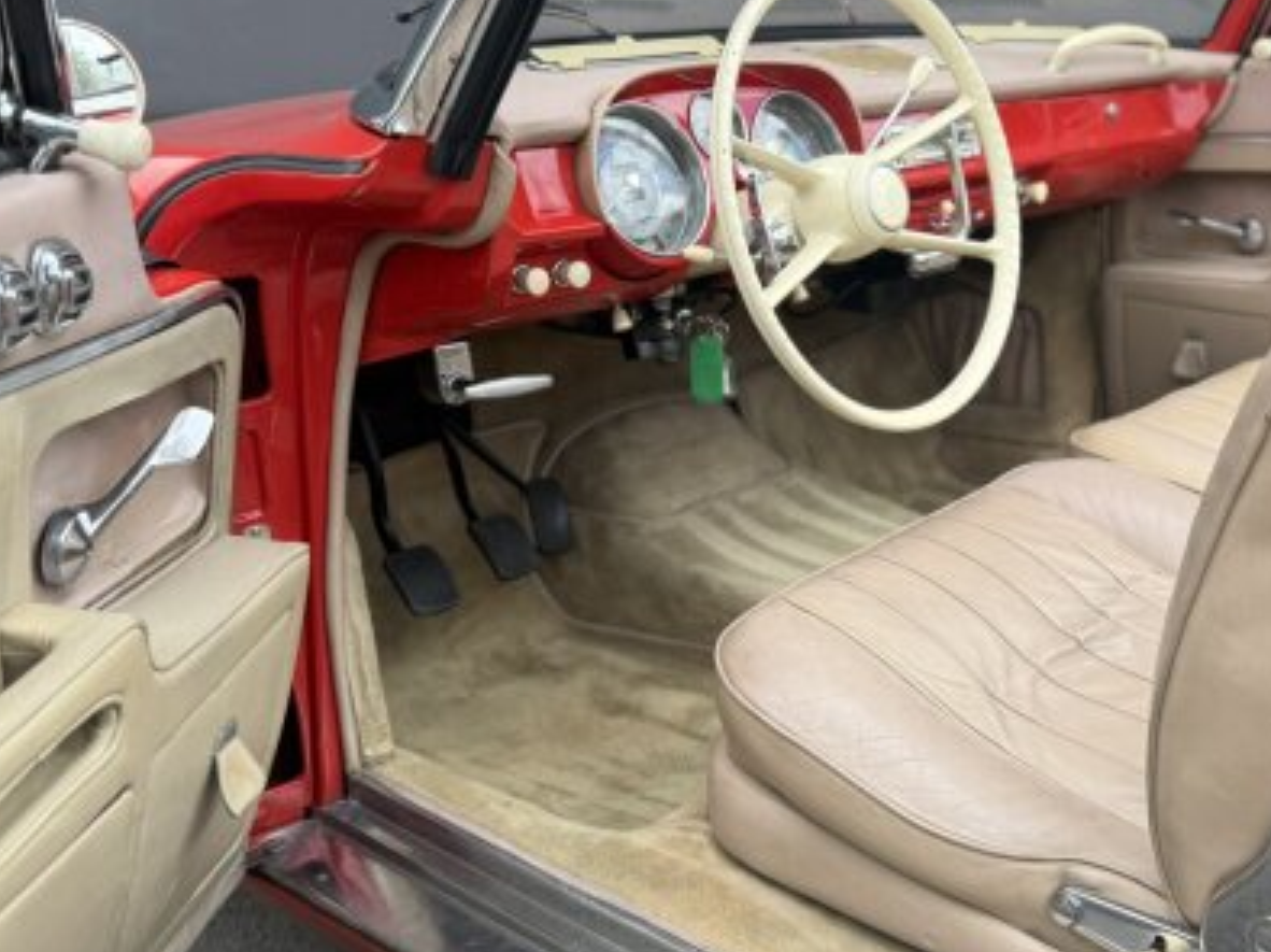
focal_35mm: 39
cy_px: 465
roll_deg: +1.0
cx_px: 877
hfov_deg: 46.9
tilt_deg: -14.8
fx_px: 1431
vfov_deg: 36.8
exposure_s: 1/1060
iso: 80
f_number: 1.78
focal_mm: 6.76
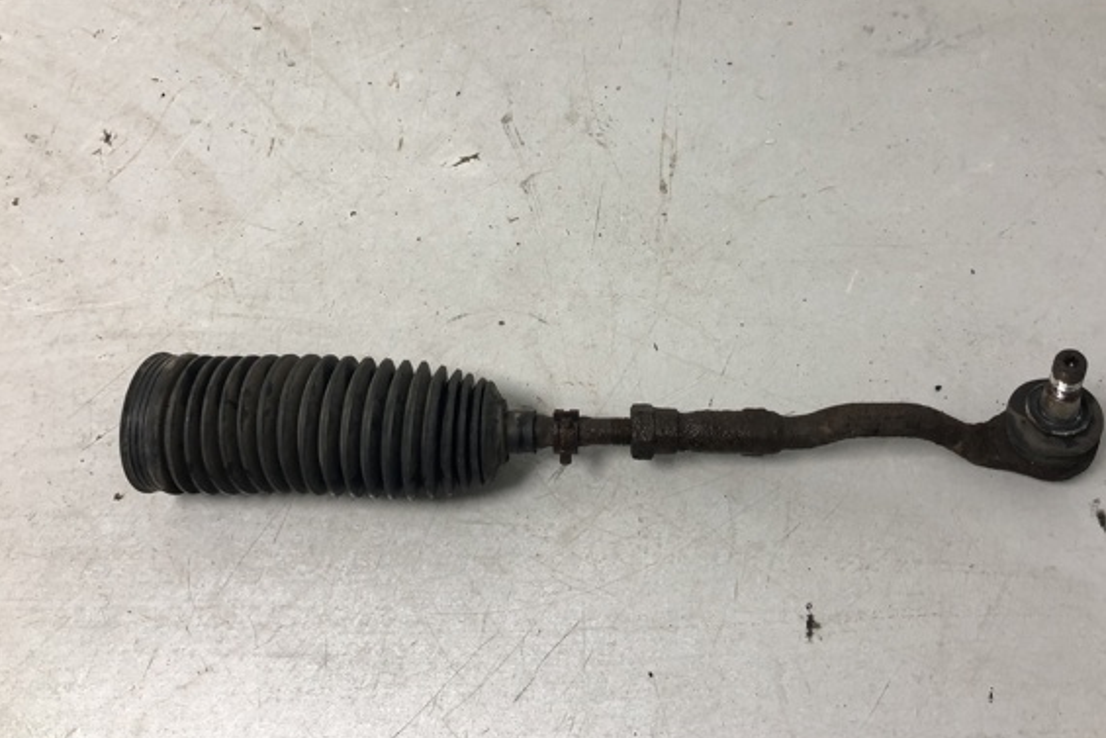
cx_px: 609
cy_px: 290
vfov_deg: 39.8
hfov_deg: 57.1
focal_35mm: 33
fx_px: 1014
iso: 40
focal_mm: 4
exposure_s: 1/33
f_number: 1.8
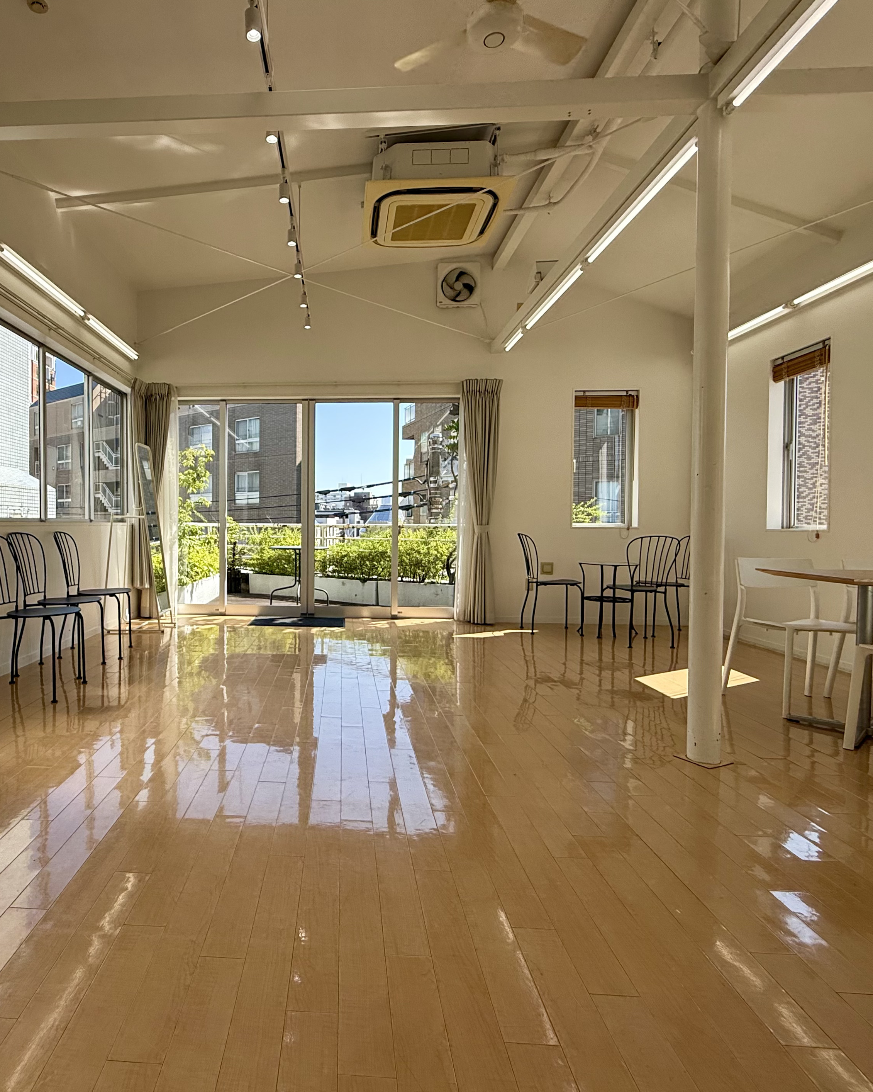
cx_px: 304
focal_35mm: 19
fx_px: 614
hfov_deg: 69.2
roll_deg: +0.1
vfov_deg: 83.3
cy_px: 538
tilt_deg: -0.8
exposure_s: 1/760
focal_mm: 2.22
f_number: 2.2
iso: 64
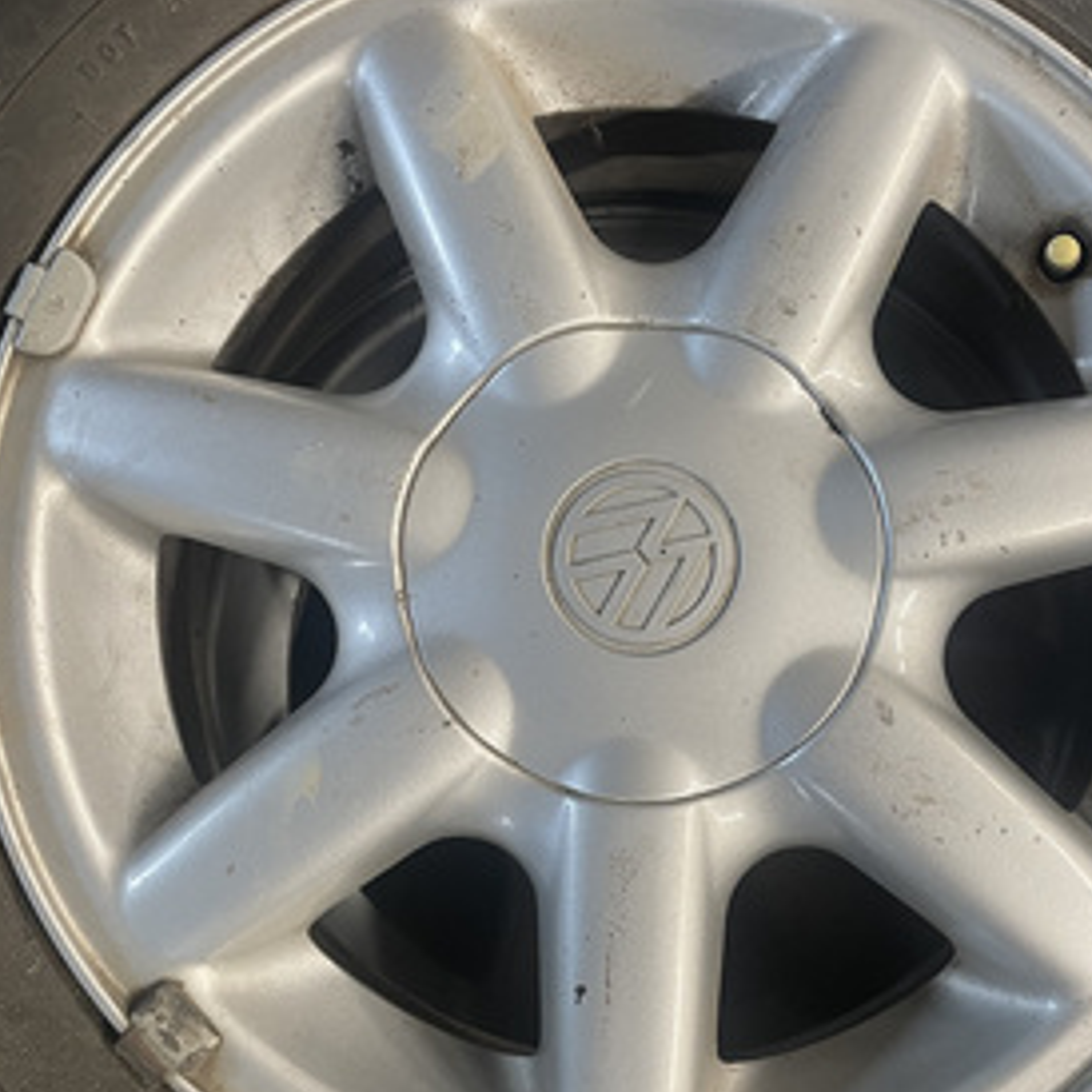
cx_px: 656
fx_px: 1499
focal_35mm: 42
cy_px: 598
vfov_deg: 40.0
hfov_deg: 39.9
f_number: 1.6
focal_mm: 4.2
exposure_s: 1/50
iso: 160
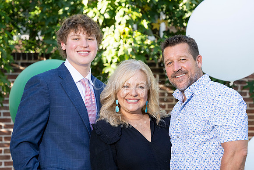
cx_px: 144
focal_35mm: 165
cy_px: 132
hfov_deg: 12.5
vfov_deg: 8.3
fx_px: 1163
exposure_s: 1/200
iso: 400
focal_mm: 97
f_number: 5.6
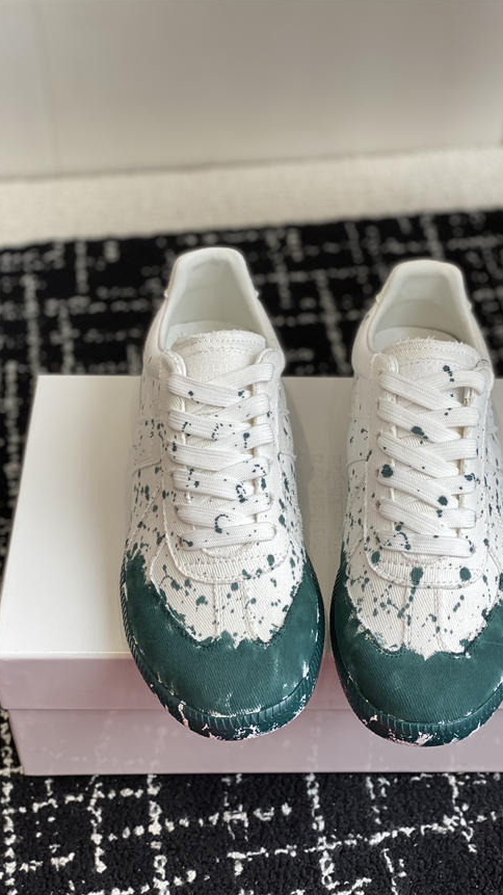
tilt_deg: -45.9
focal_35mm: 57
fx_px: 1352
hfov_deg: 21.0
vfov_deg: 36.6
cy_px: 448
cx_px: 332
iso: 20
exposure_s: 1/133
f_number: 2
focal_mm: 6
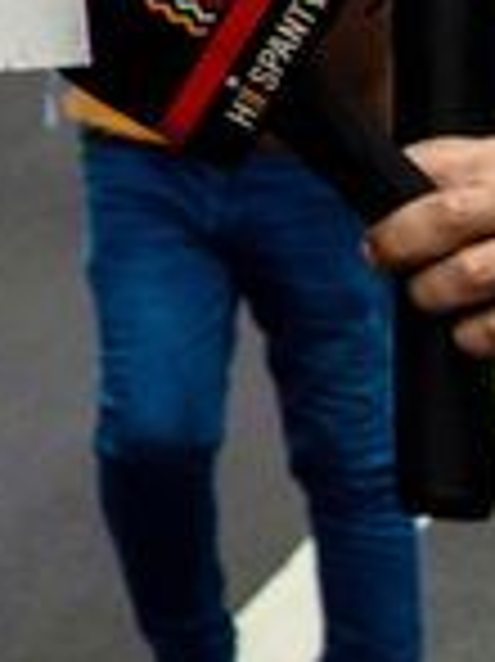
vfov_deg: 8.8
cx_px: -1112
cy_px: -520
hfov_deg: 6.2
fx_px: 4105
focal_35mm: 215
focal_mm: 32
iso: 800
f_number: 5.6
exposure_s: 1/160
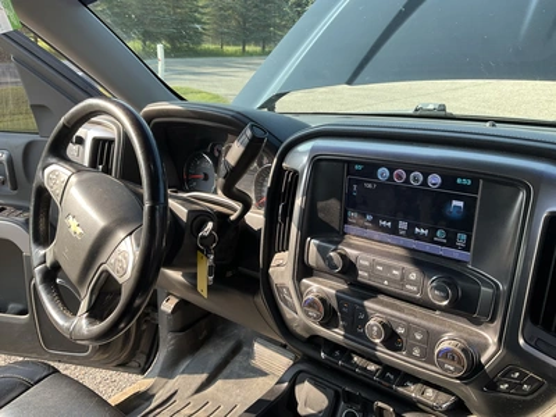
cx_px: 278
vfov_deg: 48.2
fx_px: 466
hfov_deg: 61.7
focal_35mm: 29
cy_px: 208
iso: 20
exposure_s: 1/146
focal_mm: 3
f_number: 1.8
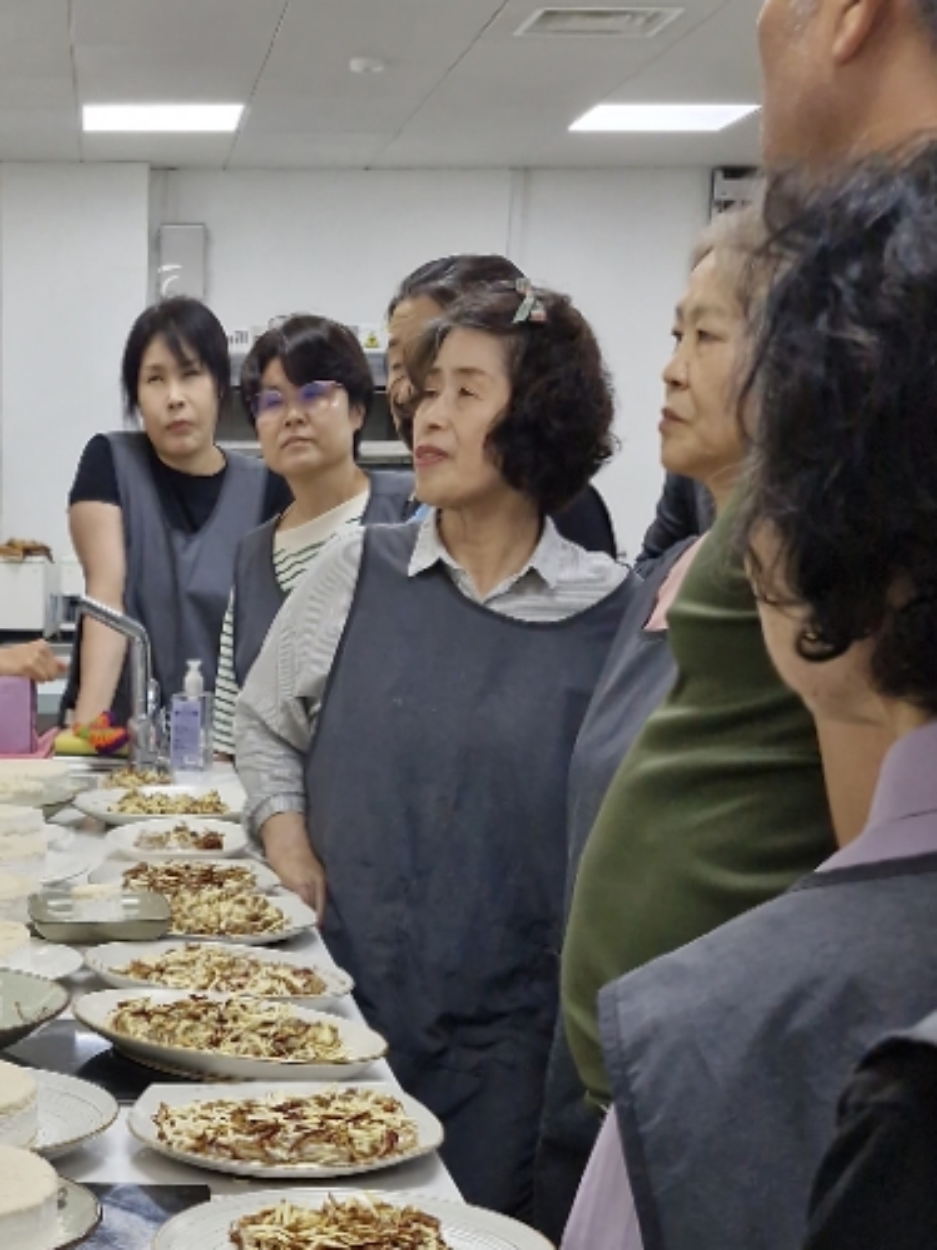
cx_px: 38
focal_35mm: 59
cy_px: 1210
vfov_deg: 30.7
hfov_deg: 23.9
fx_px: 2130
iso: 80
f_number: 1.8
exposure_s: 1/120
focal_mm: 5.54
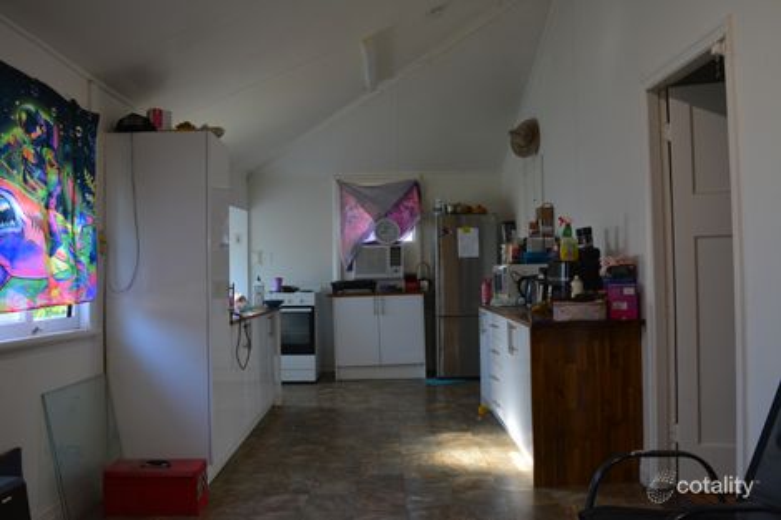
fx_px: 683
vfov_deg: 41.7
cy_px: 260
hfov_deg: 59.5
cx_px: 390
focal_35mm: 32
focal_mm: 21
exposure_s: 1/80
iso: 400
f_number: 4.5
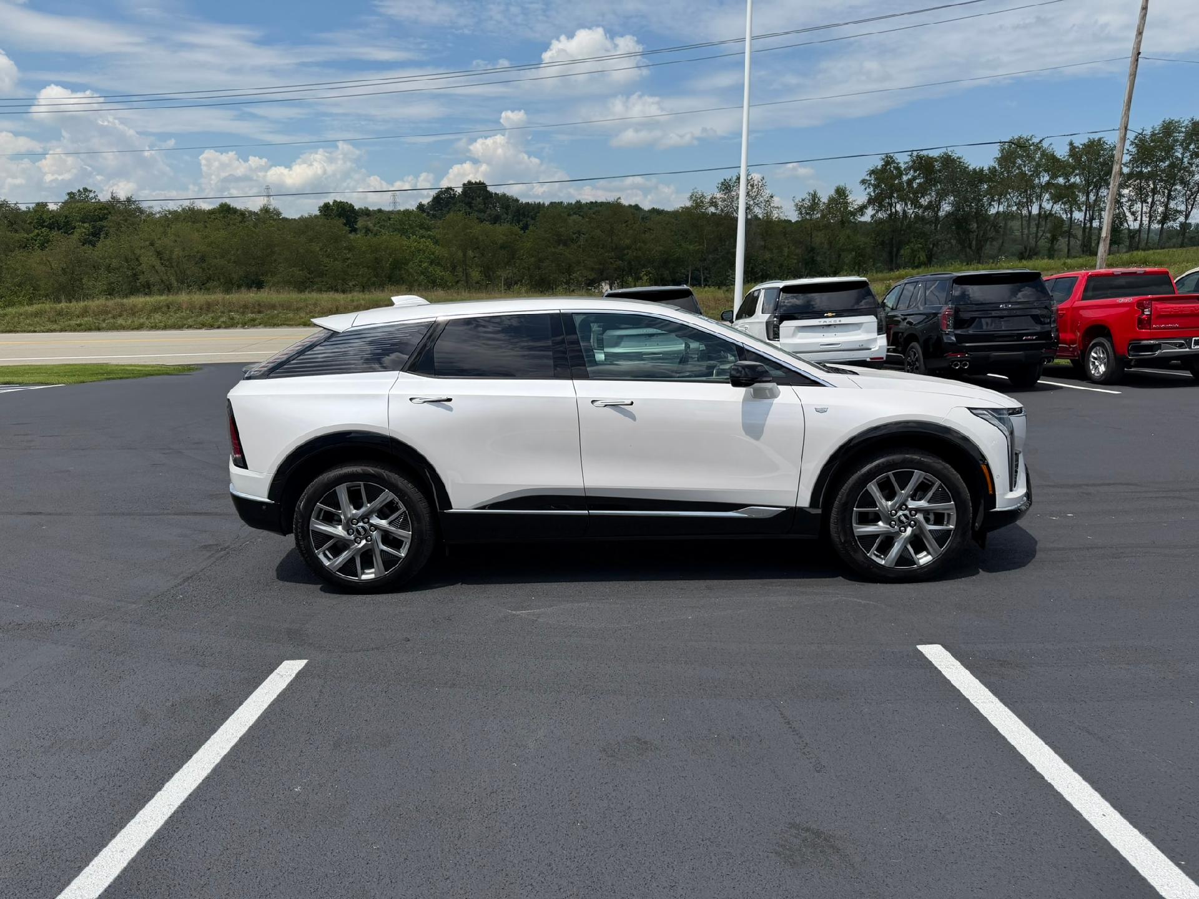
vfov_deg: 56.8
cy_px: 450
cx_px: 600
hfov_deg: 71.6
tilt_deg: -11.0
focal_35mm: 24
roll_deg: +2.3
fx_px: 831
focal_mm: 6.76
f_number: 1.78
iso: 125
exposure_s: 1/10309
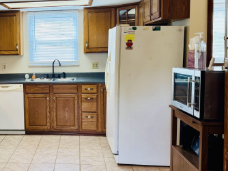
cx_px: 37
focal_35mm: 48
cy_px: 75
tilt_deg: -4.0
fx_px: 316
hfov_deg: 37.8
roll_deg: +1.3
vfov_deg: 30.2
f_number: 1.78
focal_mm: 6.76
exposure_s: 1/60
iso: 125
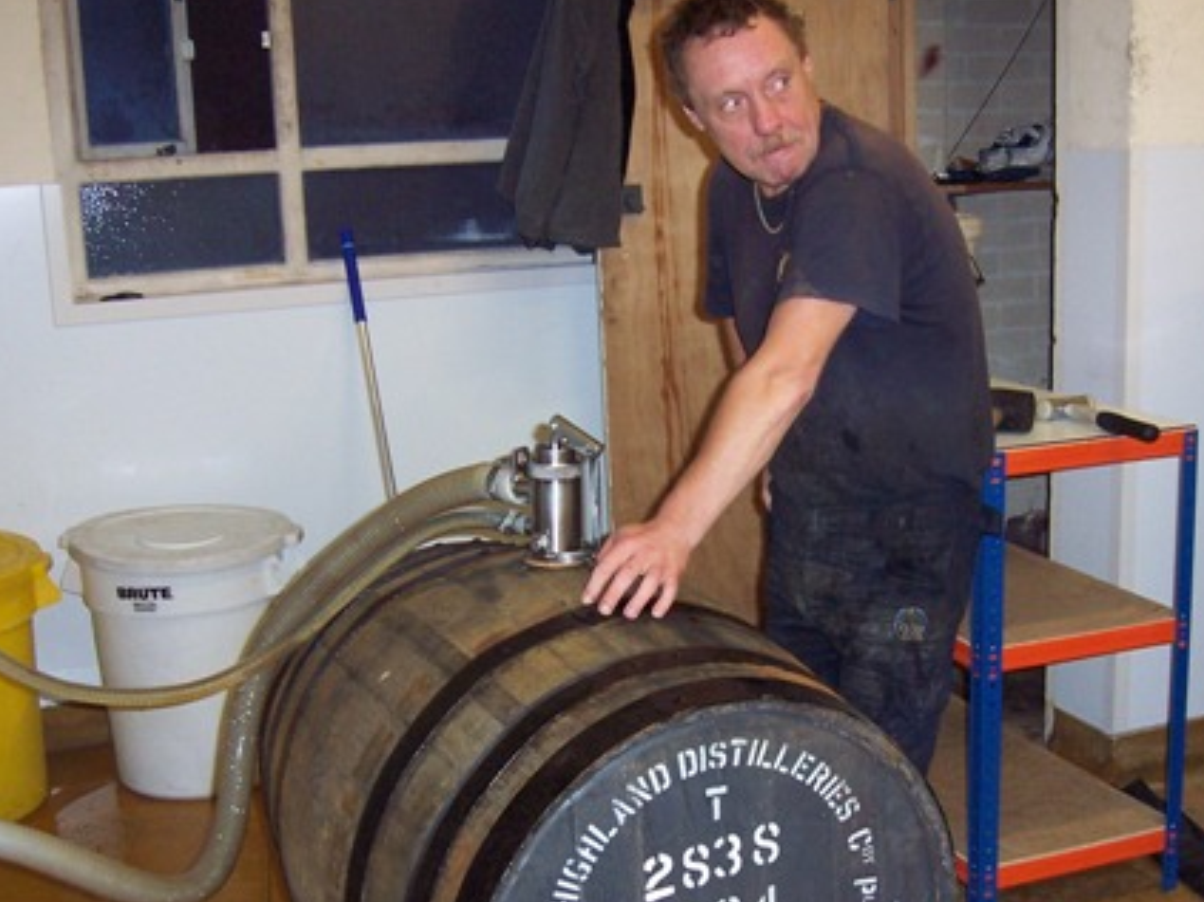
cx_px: 655
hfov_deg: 38.9
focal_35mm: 49
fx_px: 1704
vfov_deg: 29.5
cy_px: 575
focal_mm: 6
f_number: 3
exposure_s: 1/60
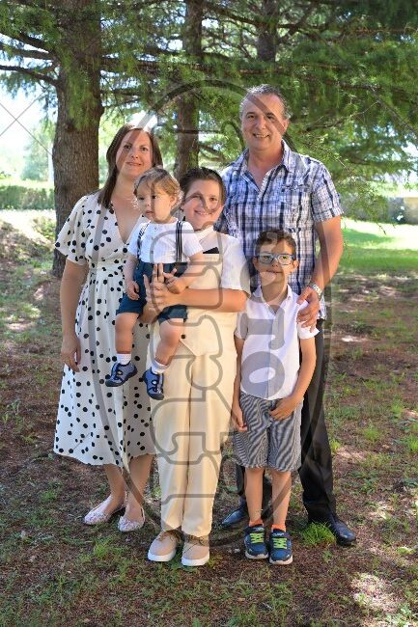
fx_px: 732
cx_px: 209
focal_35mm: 42
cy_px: 314
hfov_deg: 31.9
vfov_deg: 46.4
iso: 640
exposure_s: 1/160
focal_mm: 42
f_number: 5.6
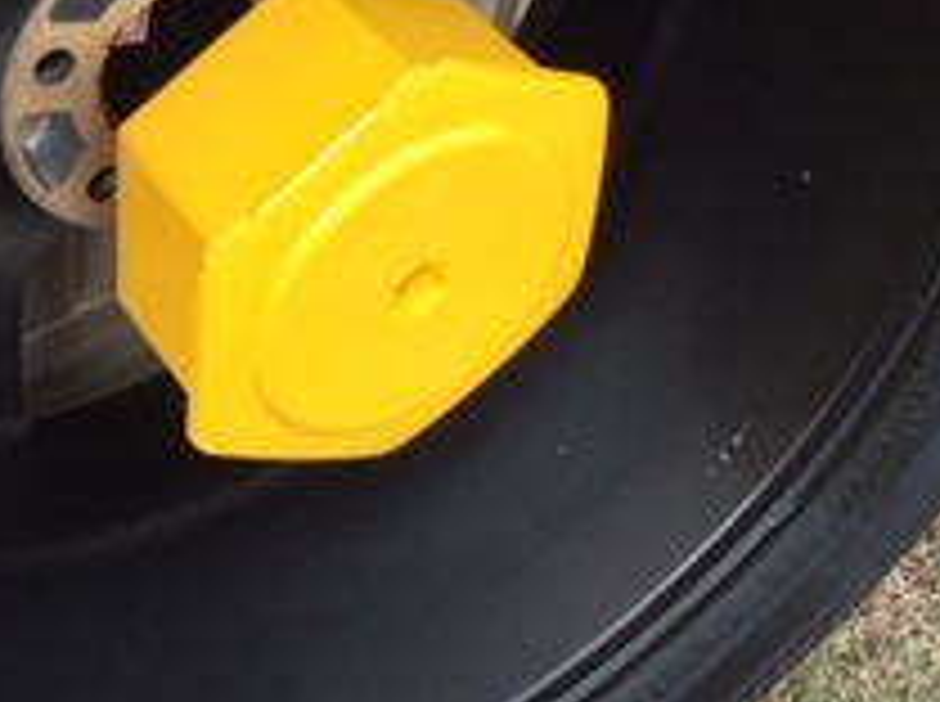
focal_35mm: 89
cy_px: 27
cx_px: 90
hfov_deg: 21.5
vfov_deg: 16.3
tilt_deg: -39.7
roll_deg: -2.4
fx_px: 2413
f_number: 2.2
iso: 32
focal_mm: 4.15
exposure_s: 1/271
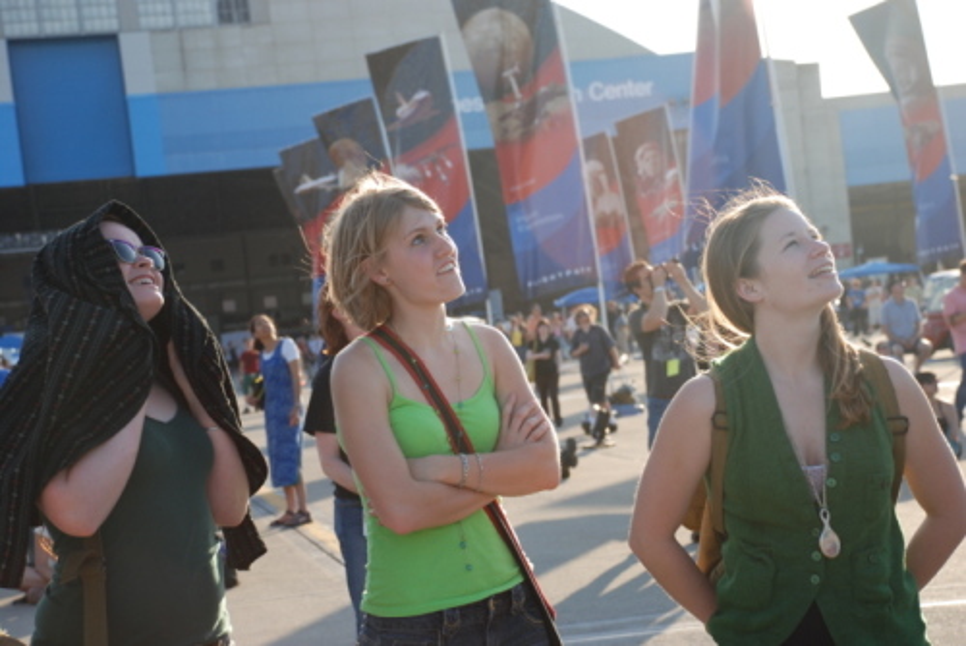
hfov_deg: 21.9
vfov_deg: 14.7
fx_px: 2497
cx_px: 483
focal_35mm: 93
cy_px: 323
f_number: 5.3
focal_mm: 62
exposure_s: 1/250
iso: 200
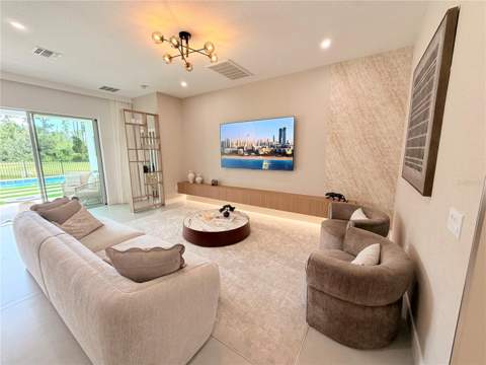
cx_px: 243
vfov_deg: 85.7
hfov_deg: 102.1
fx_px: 197
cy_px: 182
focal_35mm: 14
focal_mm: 2.22
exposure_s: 1/120
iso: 200
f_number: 2.2
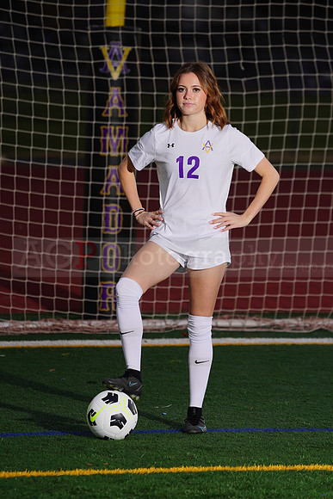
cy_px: 250
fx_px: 3591
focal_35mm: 259
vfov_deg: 7.9
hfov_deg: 5.3
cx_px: 166
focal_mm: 259
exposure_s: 1/200
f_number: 5.6
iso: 320
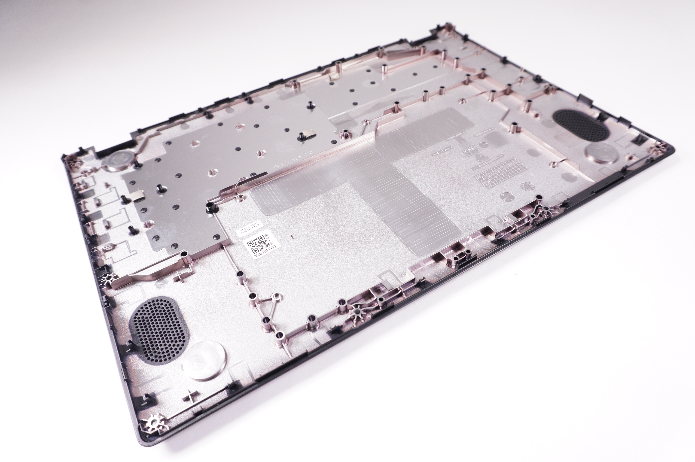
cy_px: 231
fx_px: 463
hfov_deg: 73.8
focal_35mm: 24
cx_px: 348
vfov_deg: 53.0
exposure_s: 1/250
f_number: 5.6
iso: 640
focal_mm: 16
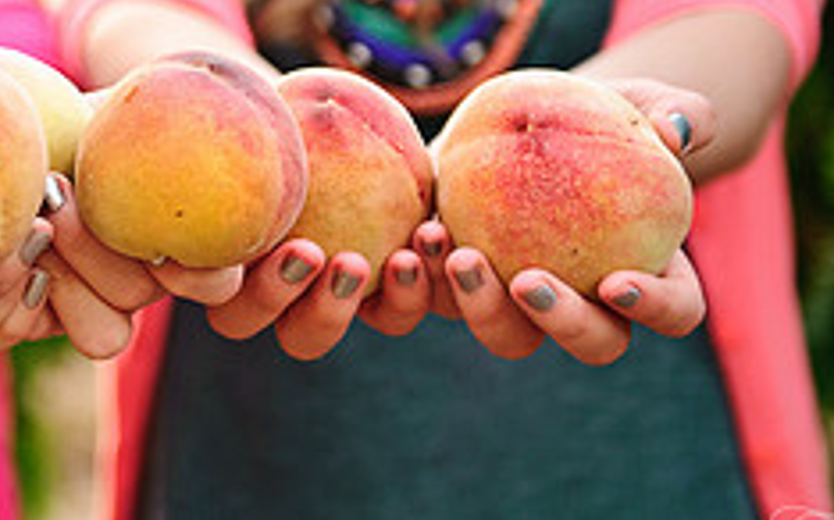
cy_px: 0
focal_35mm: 139
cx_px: -7
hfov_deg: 14.8
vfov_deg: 9.4
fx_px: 3158
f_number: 2.8
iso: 200
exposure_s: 1/160
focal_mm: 55
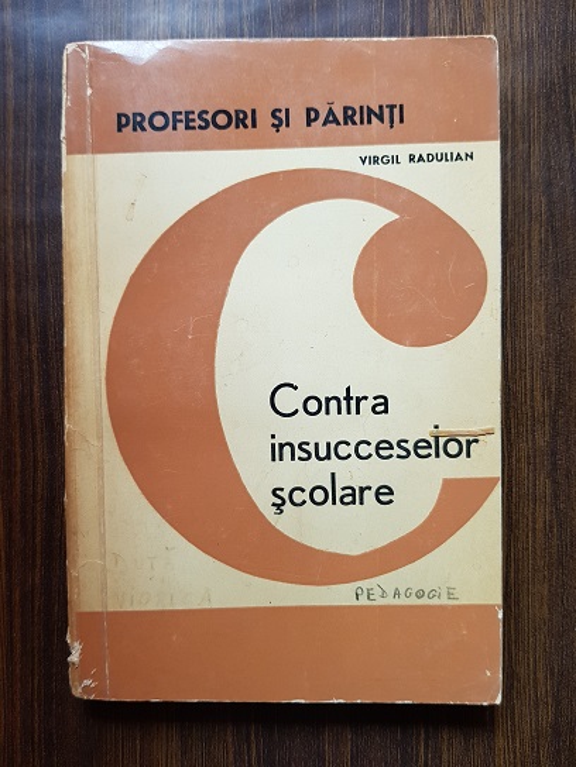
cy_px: 384
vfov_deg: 67.3
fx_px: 577
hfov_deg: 53.1
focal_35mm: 26
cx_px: 288
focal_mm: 4.3
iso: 200
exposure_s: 1/21
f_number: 1.7
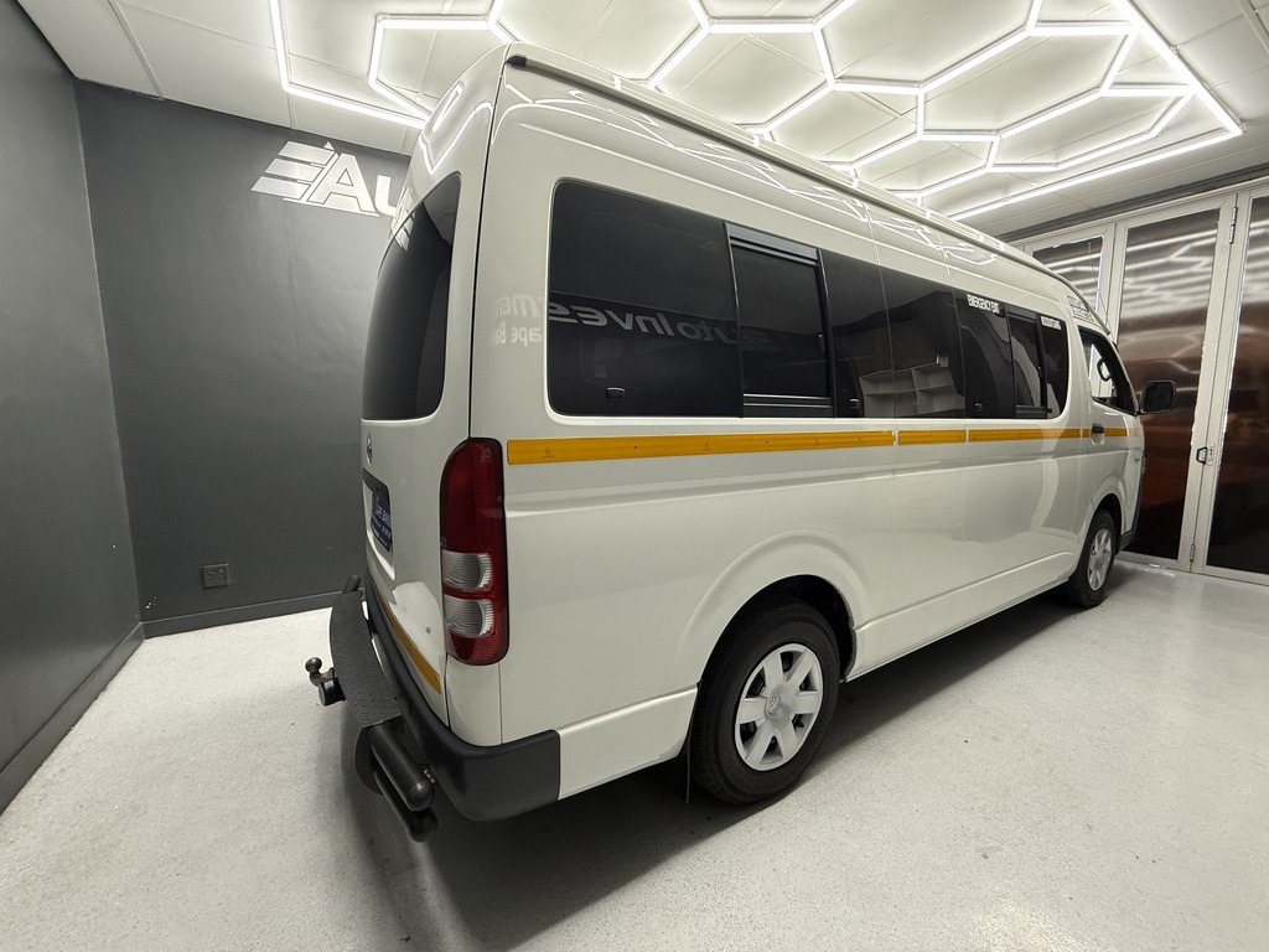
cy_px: 476
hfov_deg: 102.1
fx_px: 513
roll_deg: +0.7
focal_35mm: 14
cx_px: 634
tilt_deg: -6.0
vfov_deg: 85.7
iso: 250
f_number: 2.2
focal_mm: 2.22
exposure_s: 1/50
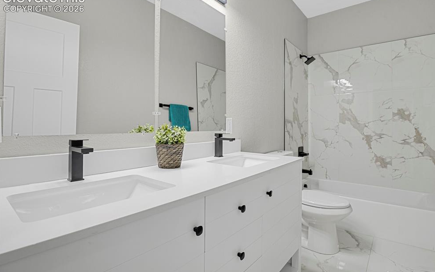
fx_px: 213
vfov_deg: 64.9
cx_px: 225
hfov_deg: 91.0
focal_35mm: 18
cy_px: 124
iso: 250
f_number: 8
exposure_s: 1.3
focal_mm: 17
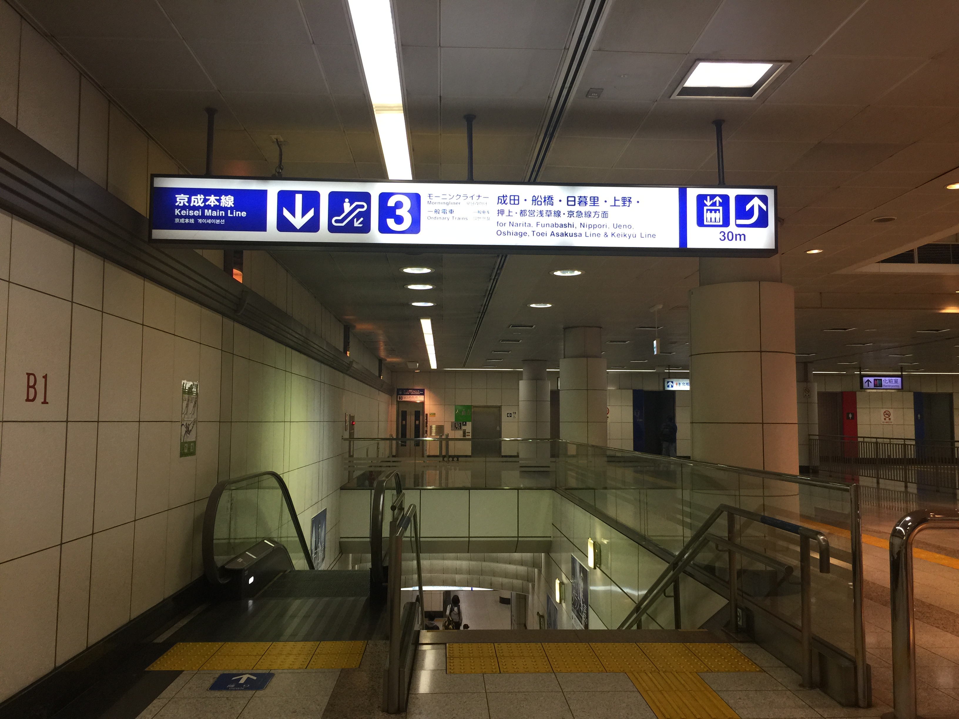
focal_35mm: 29
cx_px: 480
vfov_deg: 48.2
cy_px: 360
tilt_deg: +5.4
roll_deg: -0.9
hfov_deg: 61.7
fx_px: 803
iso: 32
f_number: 2.2
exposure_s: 1/30
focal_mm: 4.15
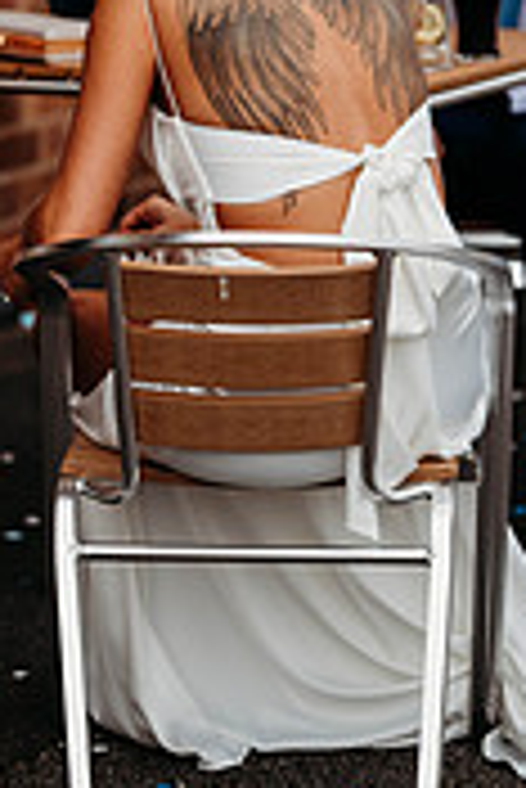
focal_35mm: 218
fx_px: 4768
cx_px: 182
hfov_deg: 6.3
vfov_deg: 9.4
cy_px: 18
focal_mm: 85
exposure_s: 1/400
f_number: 2
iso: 100
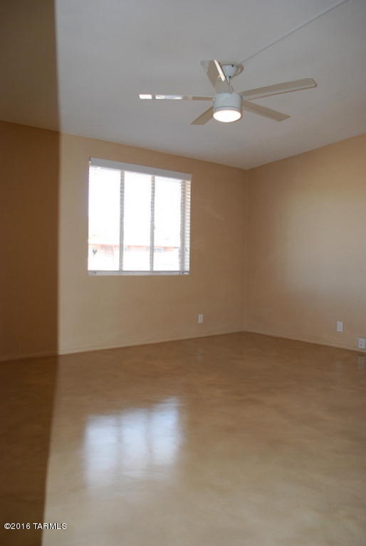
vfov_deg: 67.3
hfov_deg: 48.0
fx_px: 411
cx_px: 183
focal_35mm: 27
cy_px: 273
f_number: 3.5
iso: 200
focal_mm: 18
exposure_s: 1/80
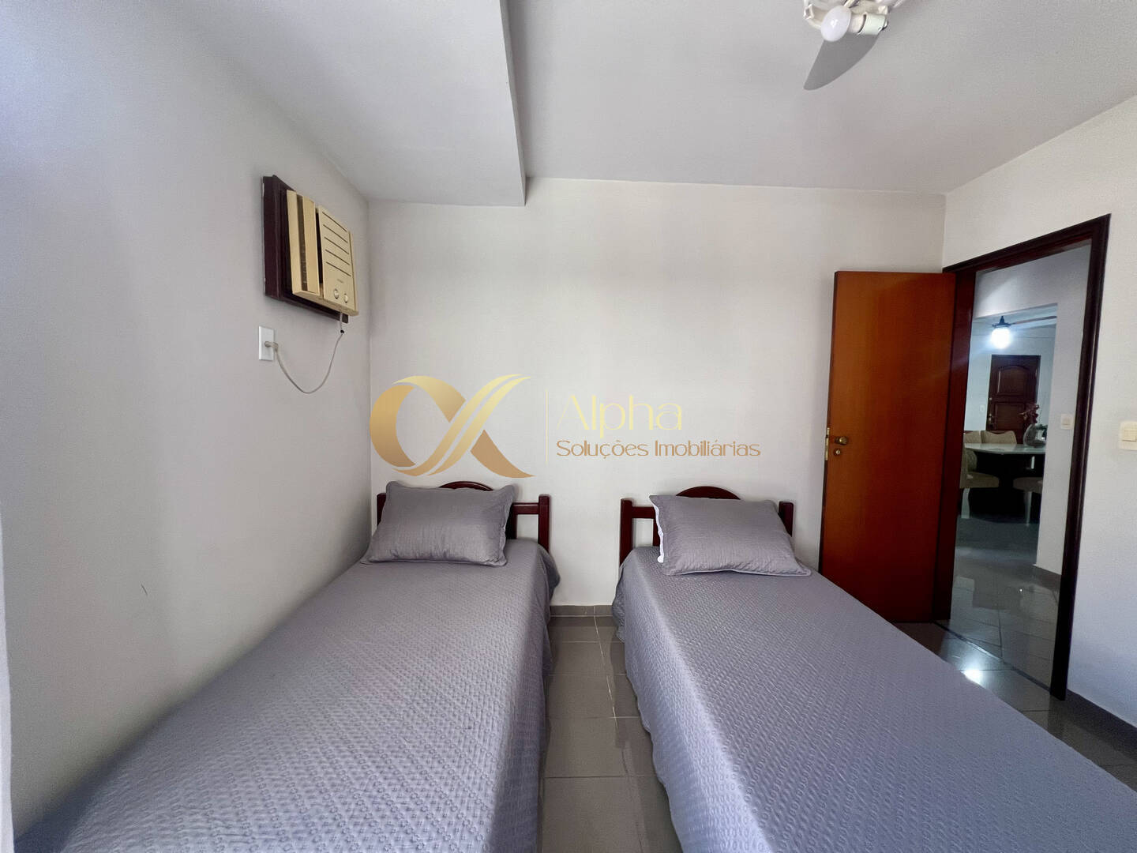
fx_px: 427
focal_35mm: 13
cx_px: 568
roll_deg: -1.4
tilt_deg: -4.1
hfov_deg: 106.2
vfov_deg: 89.9
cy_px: 426
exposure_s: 1/99
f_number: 1.8
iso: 200
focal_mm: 1.57
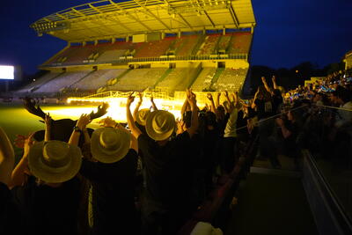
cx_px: 176
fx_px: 235
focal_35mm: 24
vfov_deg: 53.2
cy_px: 118
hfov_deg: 73.7
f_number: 2.8
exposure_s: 1/160
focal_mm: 24
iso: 12800
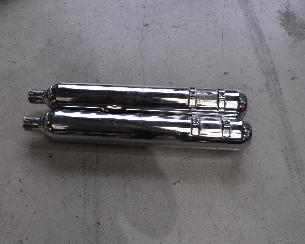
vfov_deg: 43.4
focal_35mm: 34
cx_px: 135
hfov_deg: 52.7
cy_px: 122
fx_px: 307
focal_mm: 20
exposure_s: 1/100
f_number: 5
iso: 400
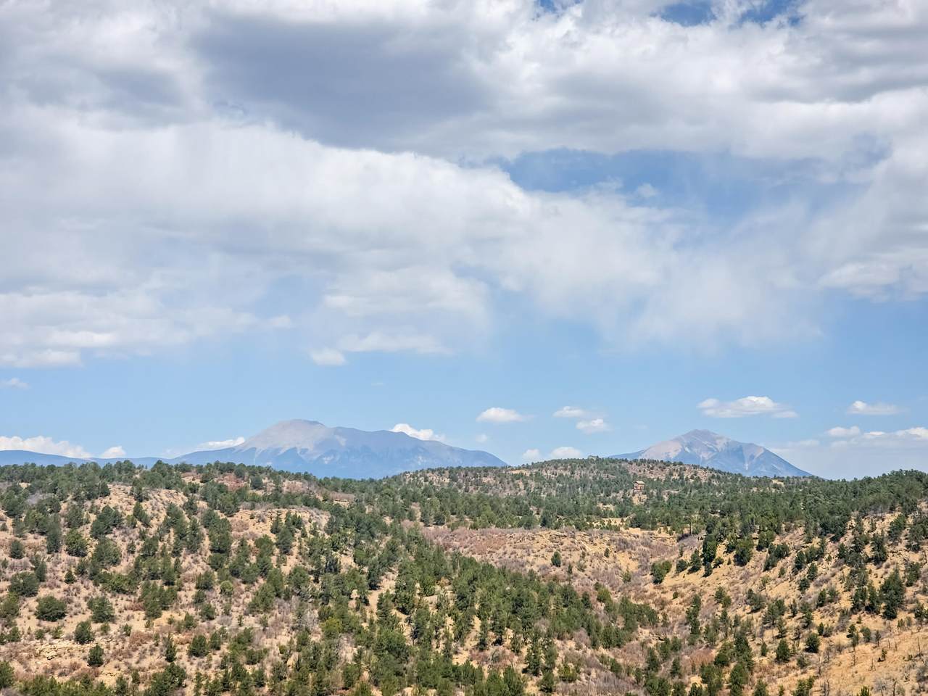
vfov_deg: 21.3
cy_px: 348
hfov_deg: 28.2
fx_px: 1850
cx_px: 464
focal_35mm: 69
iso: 25
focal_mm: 7
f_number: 2.4
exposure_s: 1/2500
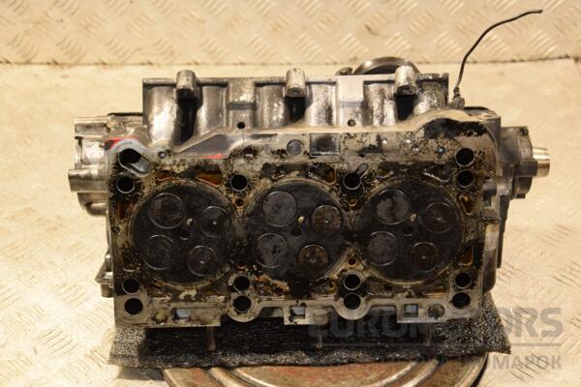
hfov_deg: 33.4
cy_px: 194
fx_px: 968
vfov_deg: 22.6
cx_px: 290
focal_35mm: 60
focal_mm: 40
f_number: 4.8
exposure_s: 1/100
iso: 800
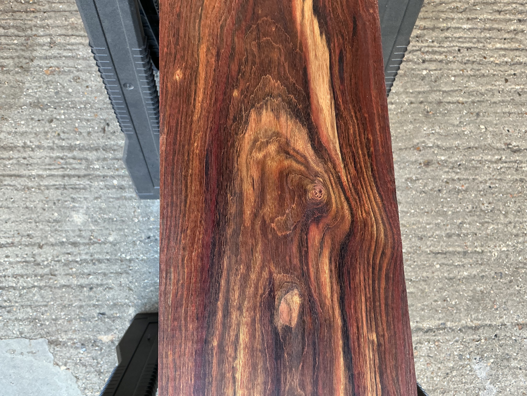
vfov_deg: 48.2
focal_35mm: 29
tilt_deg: -78.7
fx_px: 442
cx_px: 264
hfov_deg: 61.7
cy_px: 198
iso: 50
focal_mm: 3
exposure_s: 1/60
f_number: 1.8
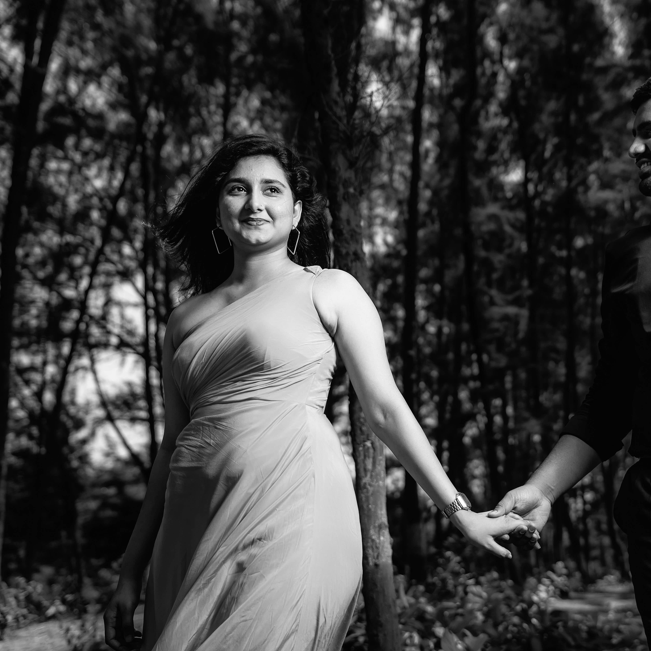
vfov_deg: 34.7
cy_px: 324
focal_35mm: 49
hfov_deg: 34.1
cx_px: 478
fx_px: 1043
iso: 250
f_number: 2.8
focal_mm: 38
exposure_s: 1/1600
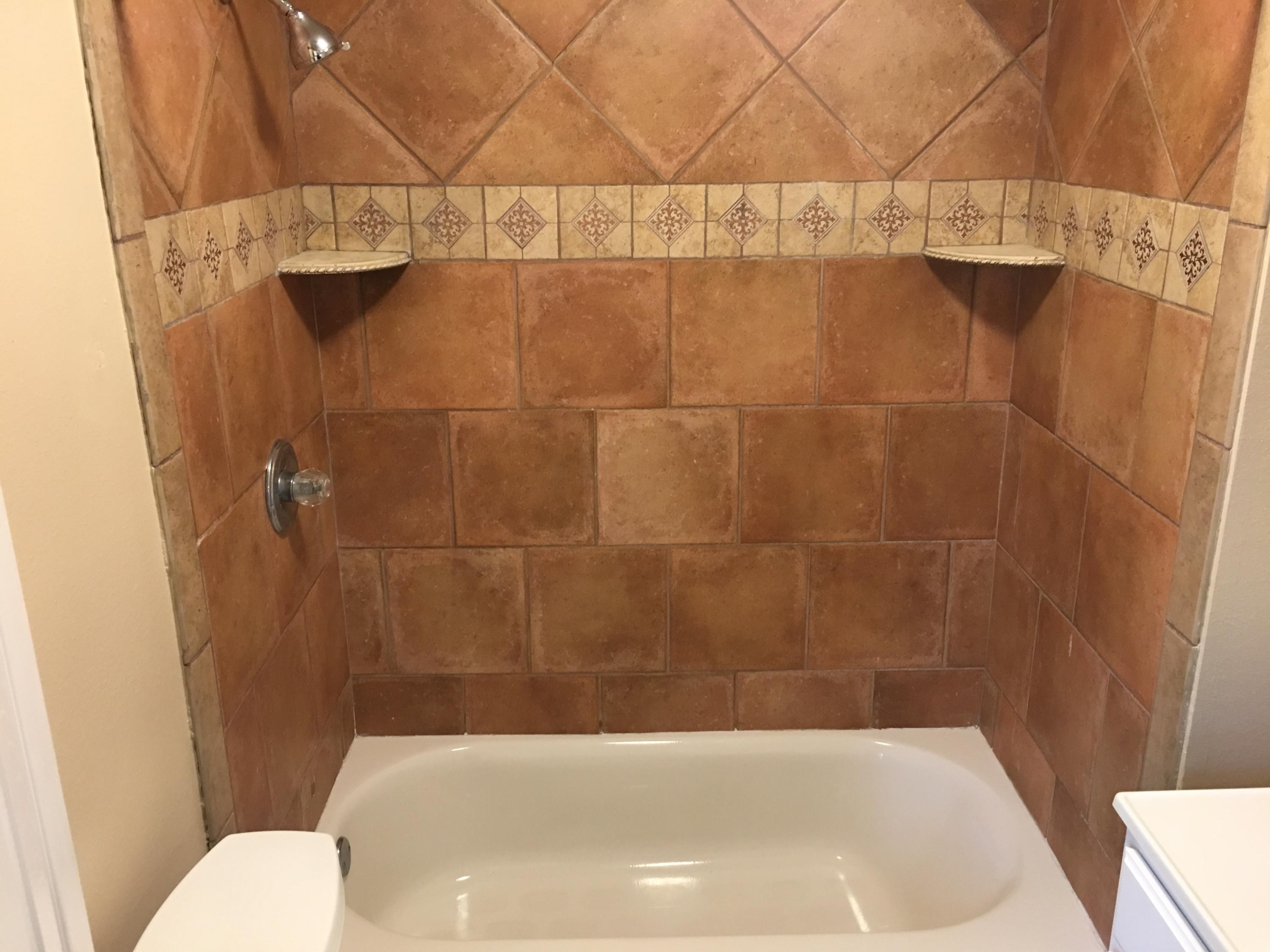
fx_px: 1064
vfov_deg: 48.2
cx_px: 635
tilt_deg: -17.1
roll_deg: +0.7
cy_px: 476
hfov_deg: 61.7
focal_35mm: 29
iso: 64
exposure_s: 1/15
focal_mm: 4.15
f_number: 2.2
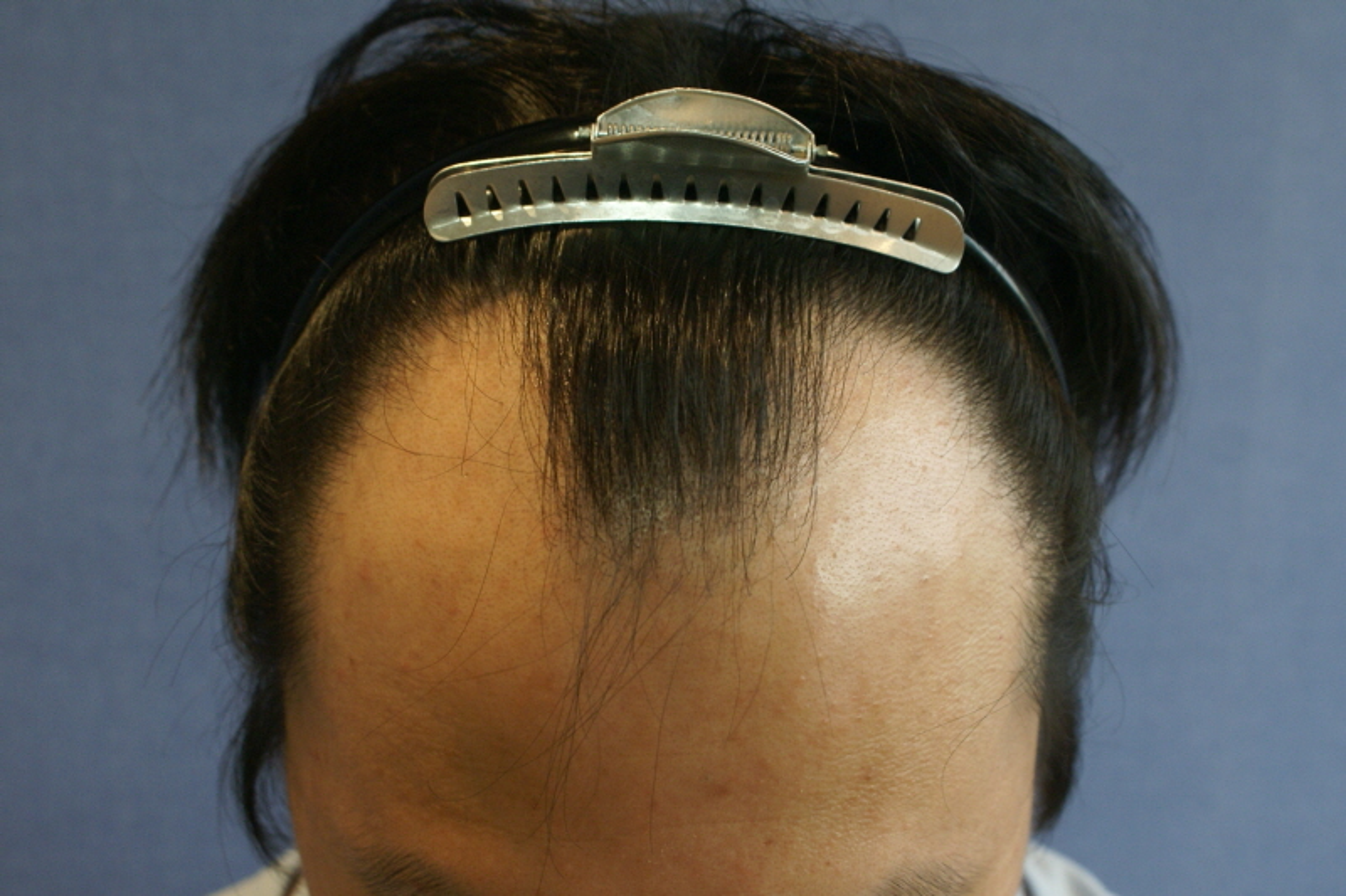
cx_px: 673
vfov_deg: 25.7
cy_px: 448
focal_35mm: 52
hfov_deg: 37.9
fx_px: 1962
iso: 400
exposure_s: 1/20
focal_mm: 35
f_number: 5.6
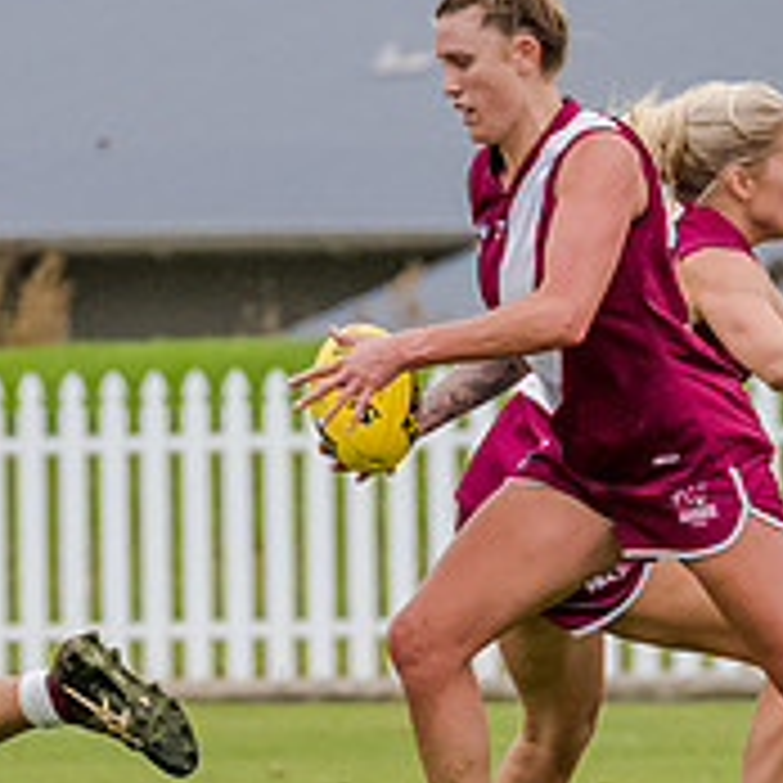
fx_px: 44554
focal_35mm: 1741
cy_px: 484
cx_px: 772
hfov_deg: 1.0
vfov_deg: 1.0
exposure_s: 1/1600
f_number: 8
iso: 1250
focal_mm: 300
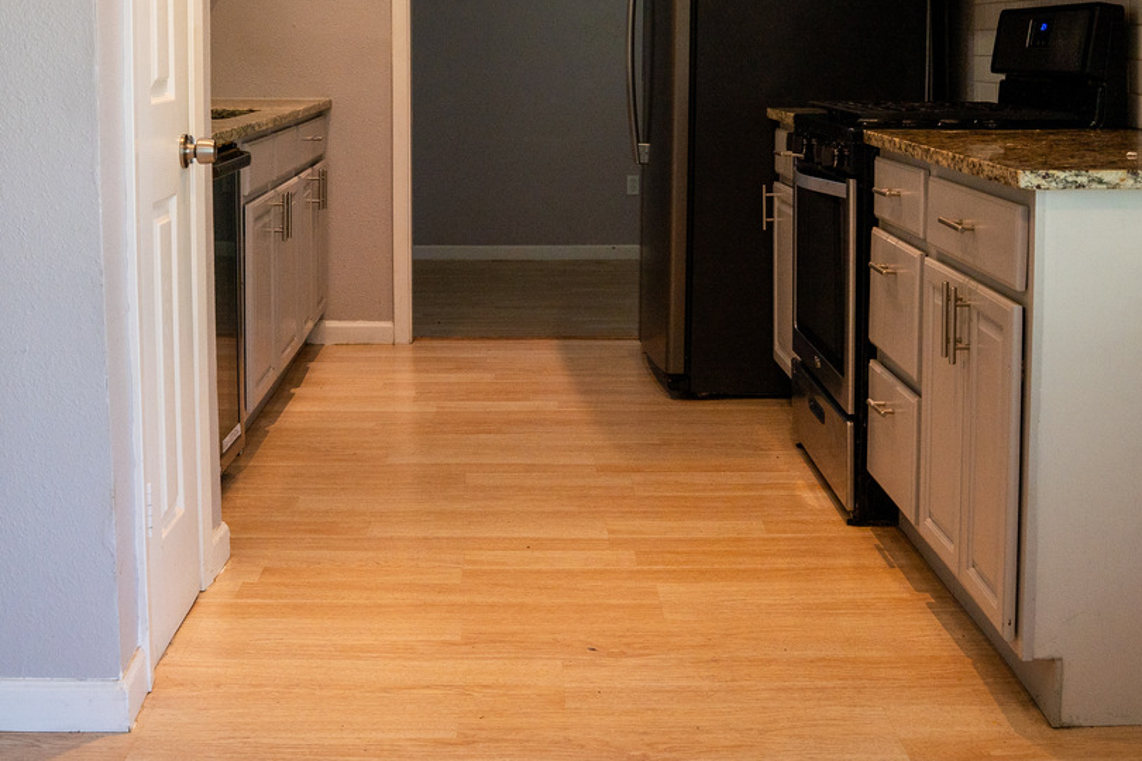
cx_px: 532
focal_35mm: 48
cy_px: 103
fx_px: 1523
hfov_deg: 41.1
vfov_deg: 27.3
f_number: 8
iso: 320
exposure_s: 1/100
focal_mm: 24
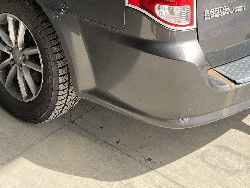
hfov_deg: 26.9
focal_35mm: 72
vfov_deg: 19.3
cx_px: 81
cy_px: -34
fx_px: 520
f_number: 1.8
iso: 25
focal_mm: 3
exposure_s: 1/272
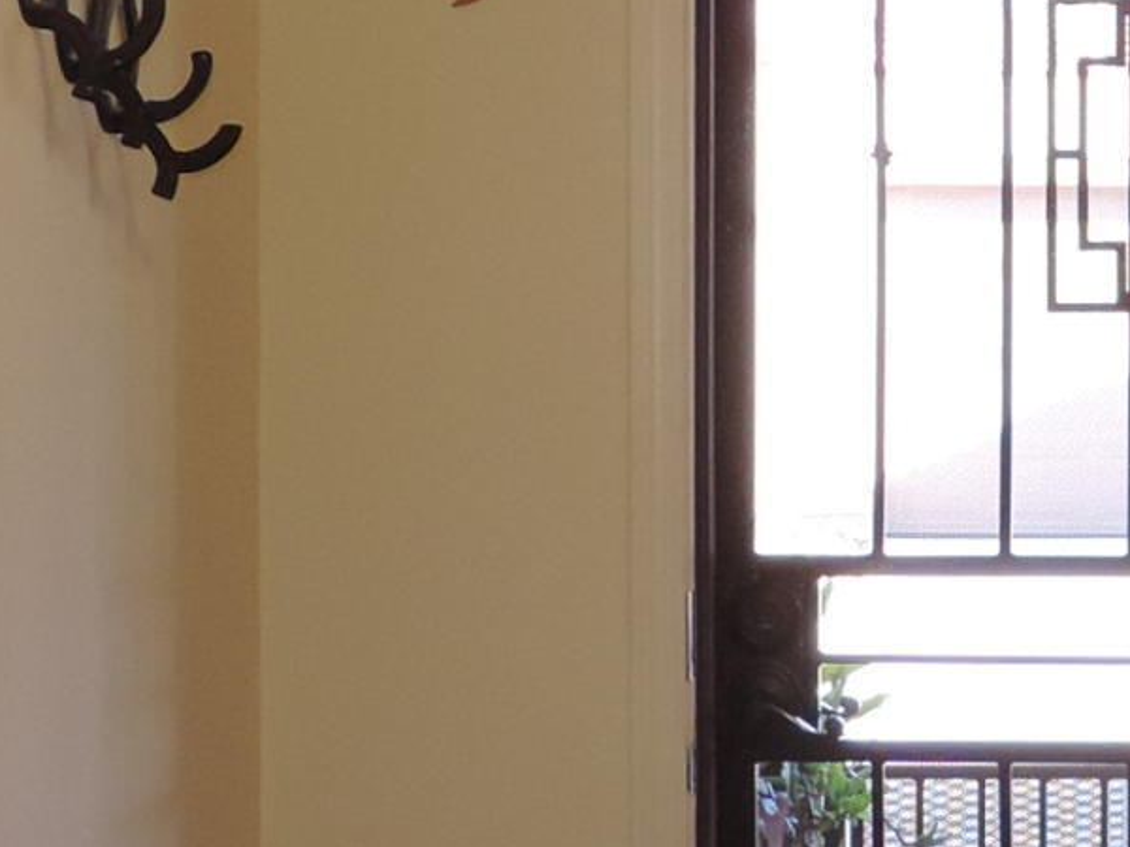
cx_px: 1156
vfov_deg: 12.3
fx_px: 3917
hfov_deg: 16.1
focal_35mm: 120
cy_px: 262
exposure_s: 1/40
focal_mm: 4.3
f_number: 3
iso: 160
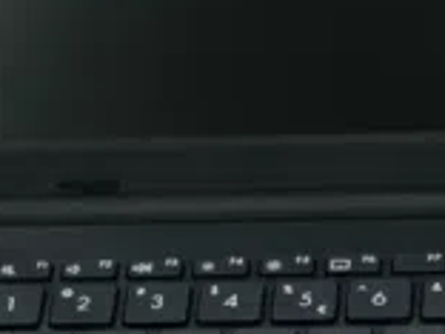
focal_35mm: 214
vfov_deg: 6.9
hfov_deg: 9.1
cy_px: 146
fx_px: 2751
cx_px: 562
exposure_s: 1/50
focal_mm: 6
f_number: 2.4
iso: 25
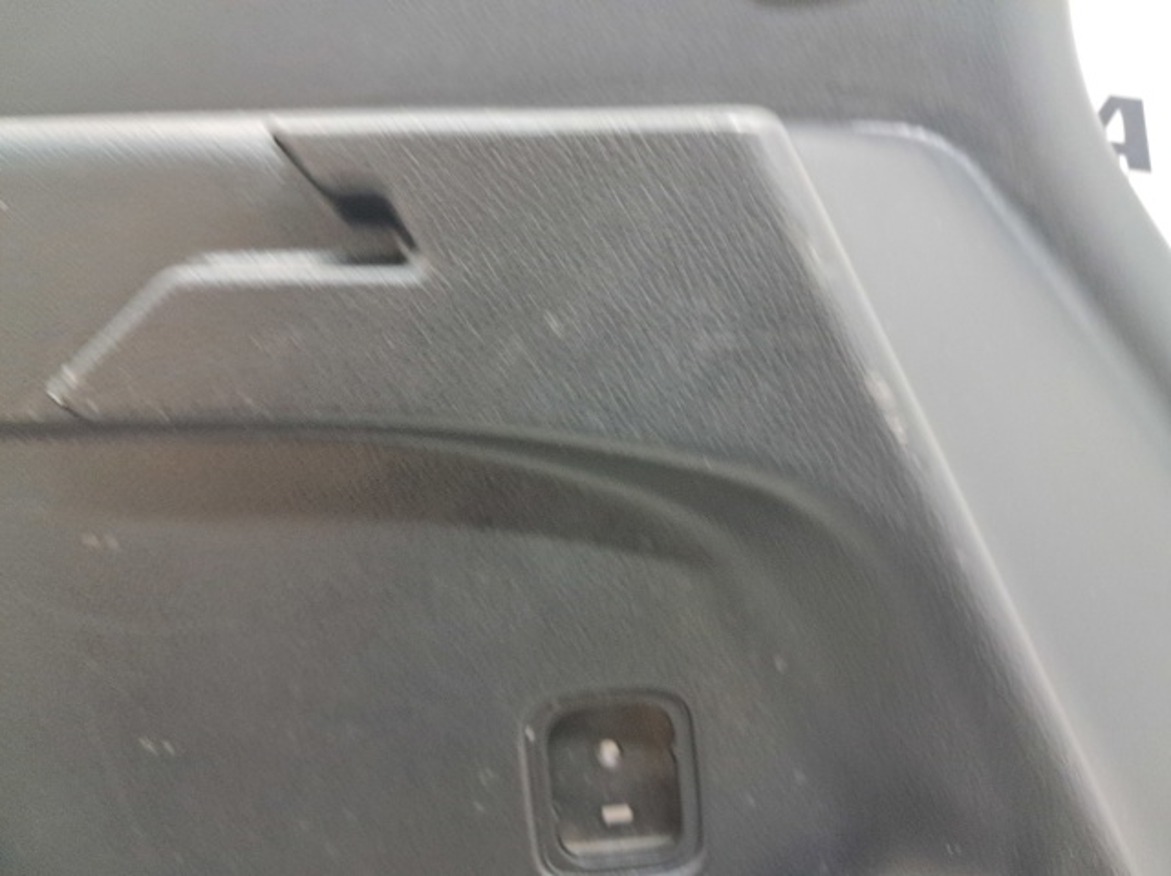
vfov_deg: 51.3
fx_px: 913
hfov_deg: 65.4
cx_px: 586
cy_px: 438
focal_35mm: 27
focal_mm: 4
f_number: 1.8
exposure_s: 1/33
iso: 500
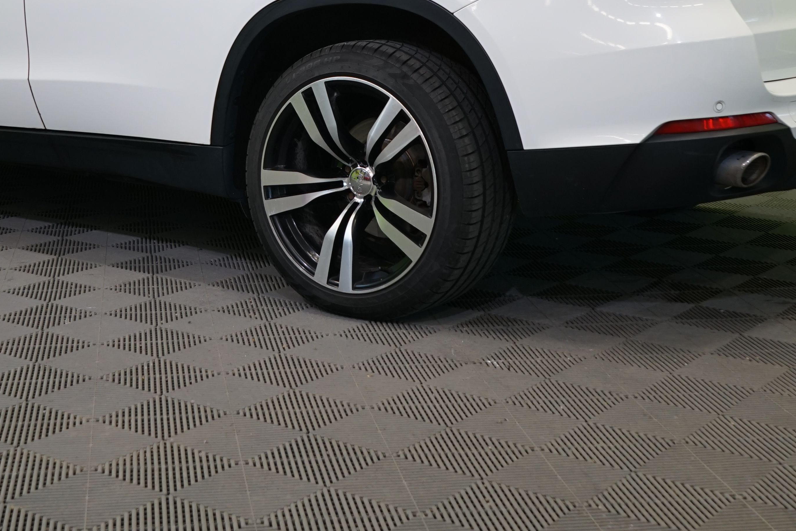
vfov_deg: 19.9
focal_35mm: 66
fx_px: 1459
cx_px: 304
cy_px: -20
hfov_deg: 30.4
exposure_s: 1/30
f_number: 6.3
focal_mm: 30
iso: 500
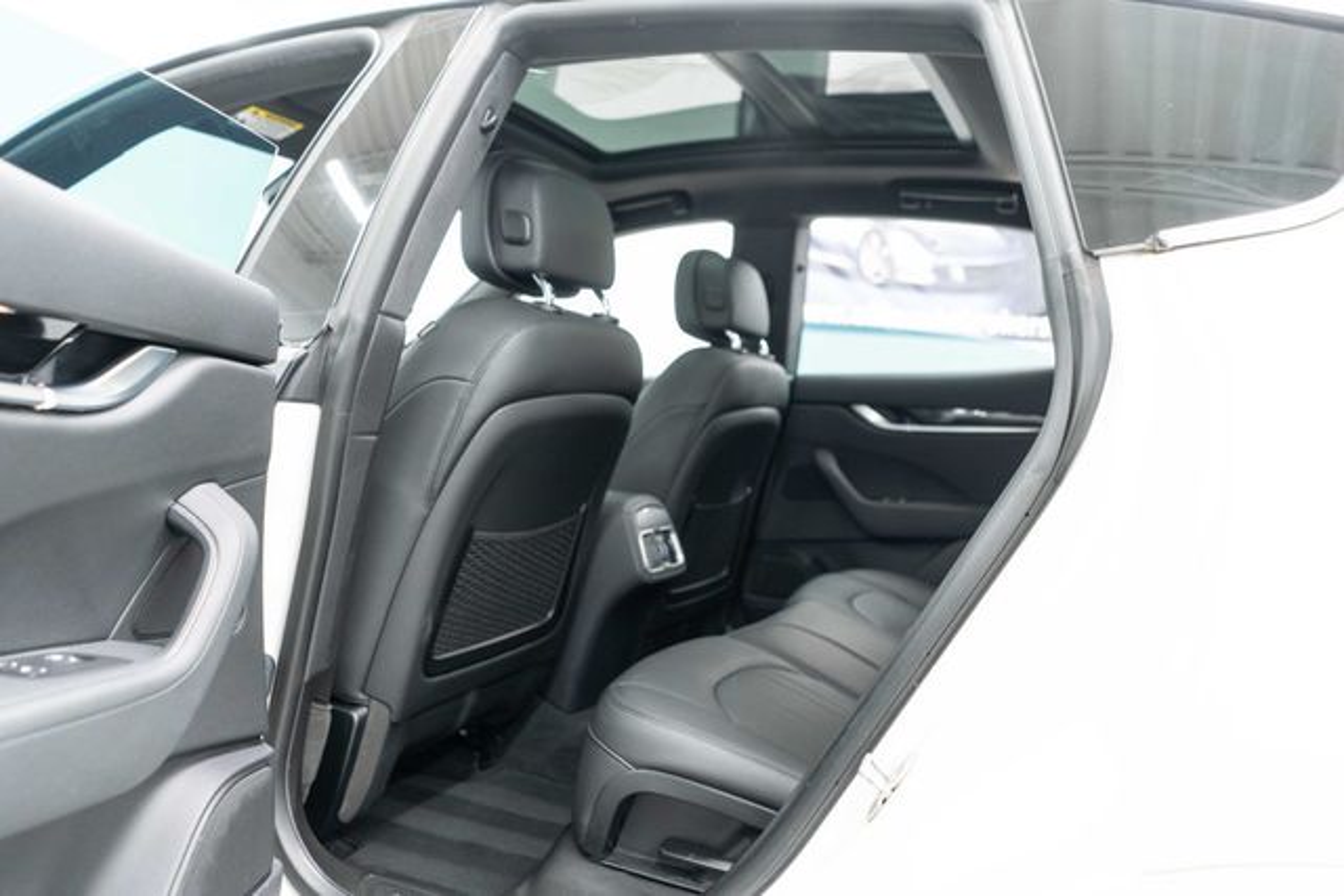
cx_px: 672
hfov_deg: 65.5
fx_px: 1046
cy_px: 448
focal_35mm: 28
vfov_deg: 46.4
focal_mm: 28
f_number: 3.2
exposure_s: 1/50
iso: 1600
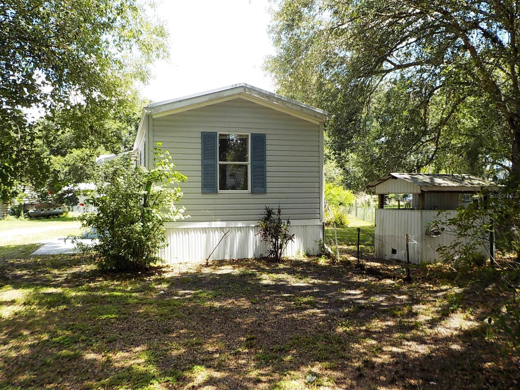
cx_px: 260
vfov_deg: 46.8
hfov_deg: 60.0
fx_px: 451
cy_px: 195
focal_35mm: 30
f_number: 3.3
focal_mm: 4.1
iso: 125
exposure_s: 1/320
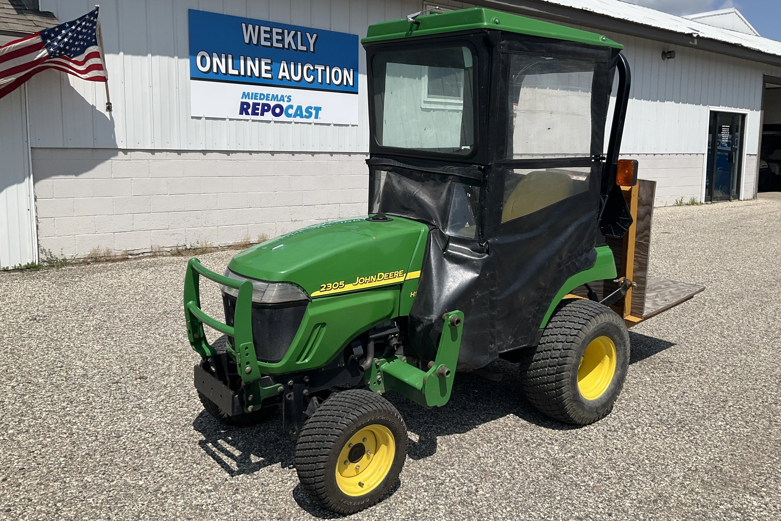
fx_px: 672
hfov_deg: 60.3
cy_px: 233
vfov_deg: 42.3
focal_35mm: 31
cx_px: 385
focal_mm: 3
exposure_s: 1/2959
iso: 25
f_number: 1.8
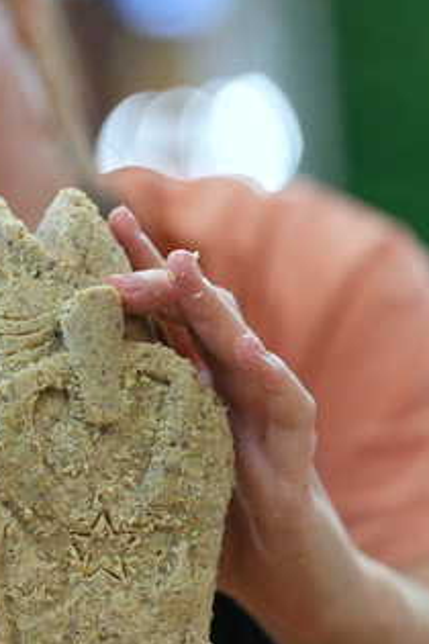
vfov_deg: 8.3
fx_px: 4451
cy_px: 342
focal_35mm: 249
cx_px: -61
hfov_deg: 5.5
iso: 3200
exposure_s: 1/200
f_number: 3.5
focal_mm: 153
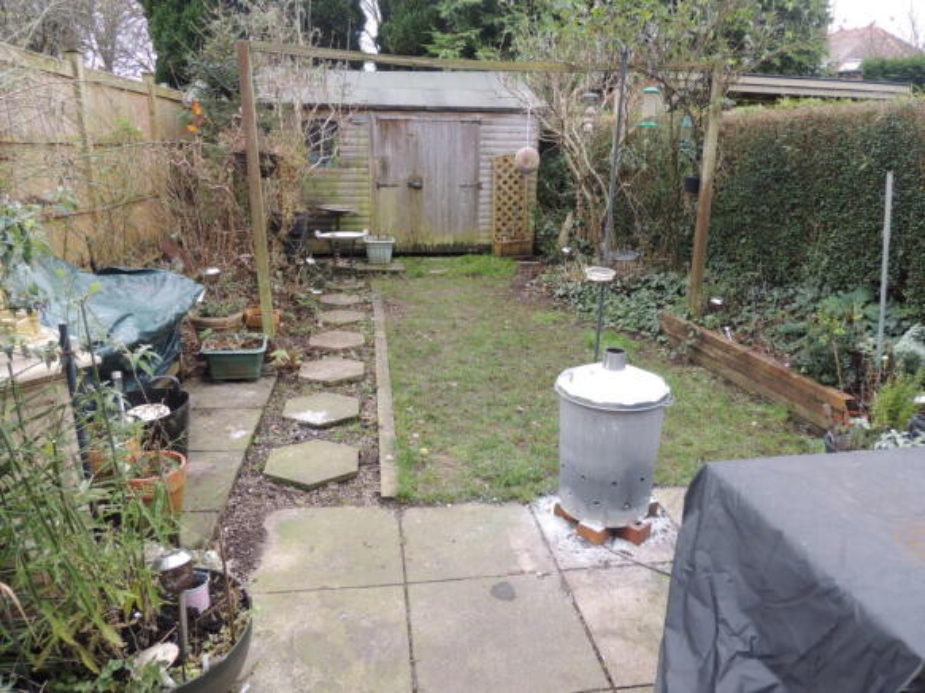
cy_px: 346
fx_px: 641
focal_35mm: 24
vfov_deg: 56.8
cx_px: 462
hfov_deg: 71.6
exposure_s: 1/50
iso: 100
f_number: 3
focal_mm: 4.3
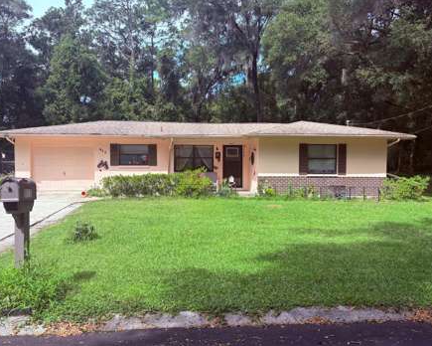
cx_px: 209
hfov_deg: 62.2
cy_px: 176
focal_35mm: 28
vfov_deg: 51.5
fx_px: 358
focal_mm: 5.96
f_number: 1.6
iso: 50
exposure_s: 1/1337
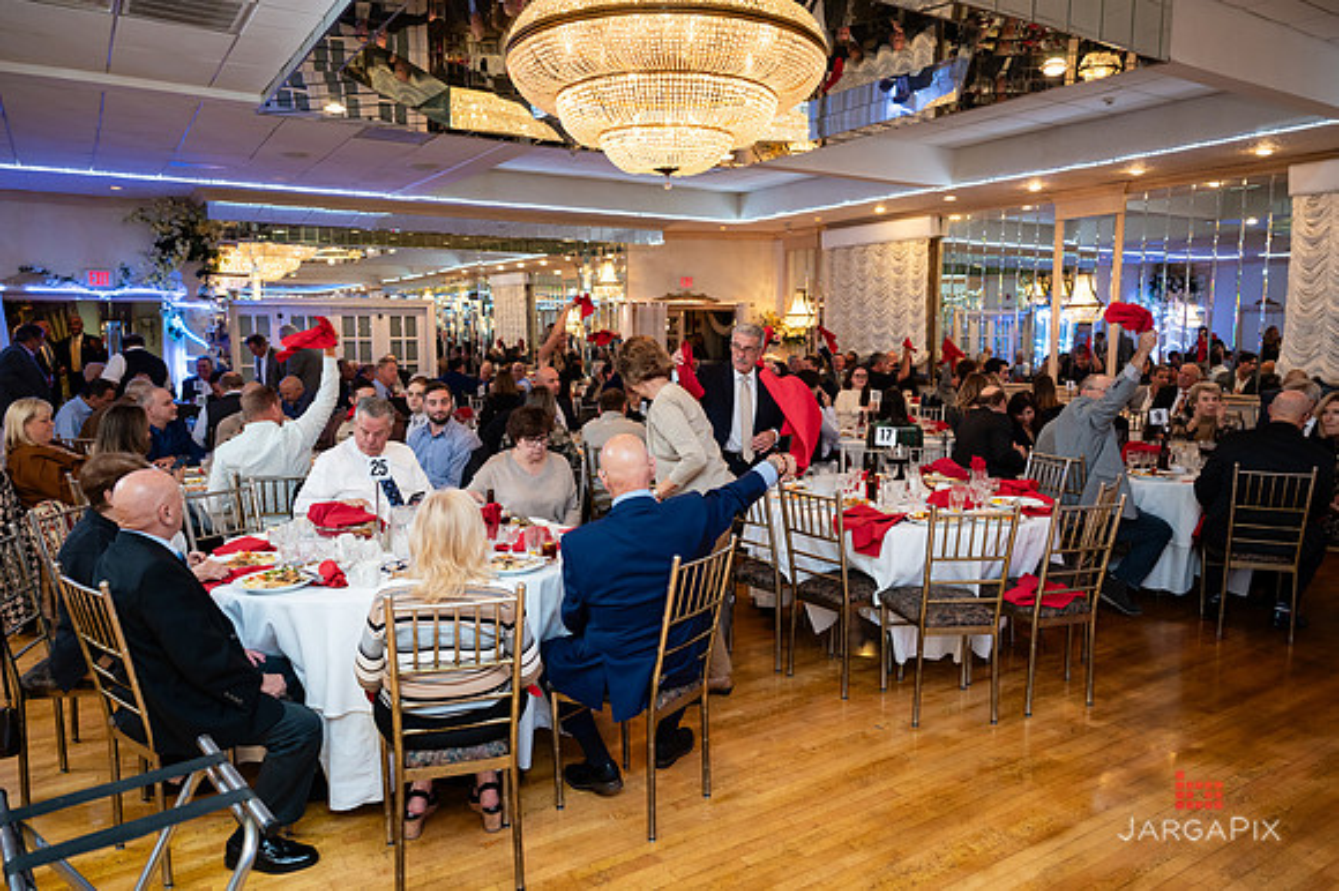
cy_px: 446
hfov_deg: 72.3
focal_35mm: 25
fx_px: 917
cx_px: 670
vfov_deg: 51.8
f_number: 3.2
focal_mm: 24
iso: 1250
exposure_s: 1/200
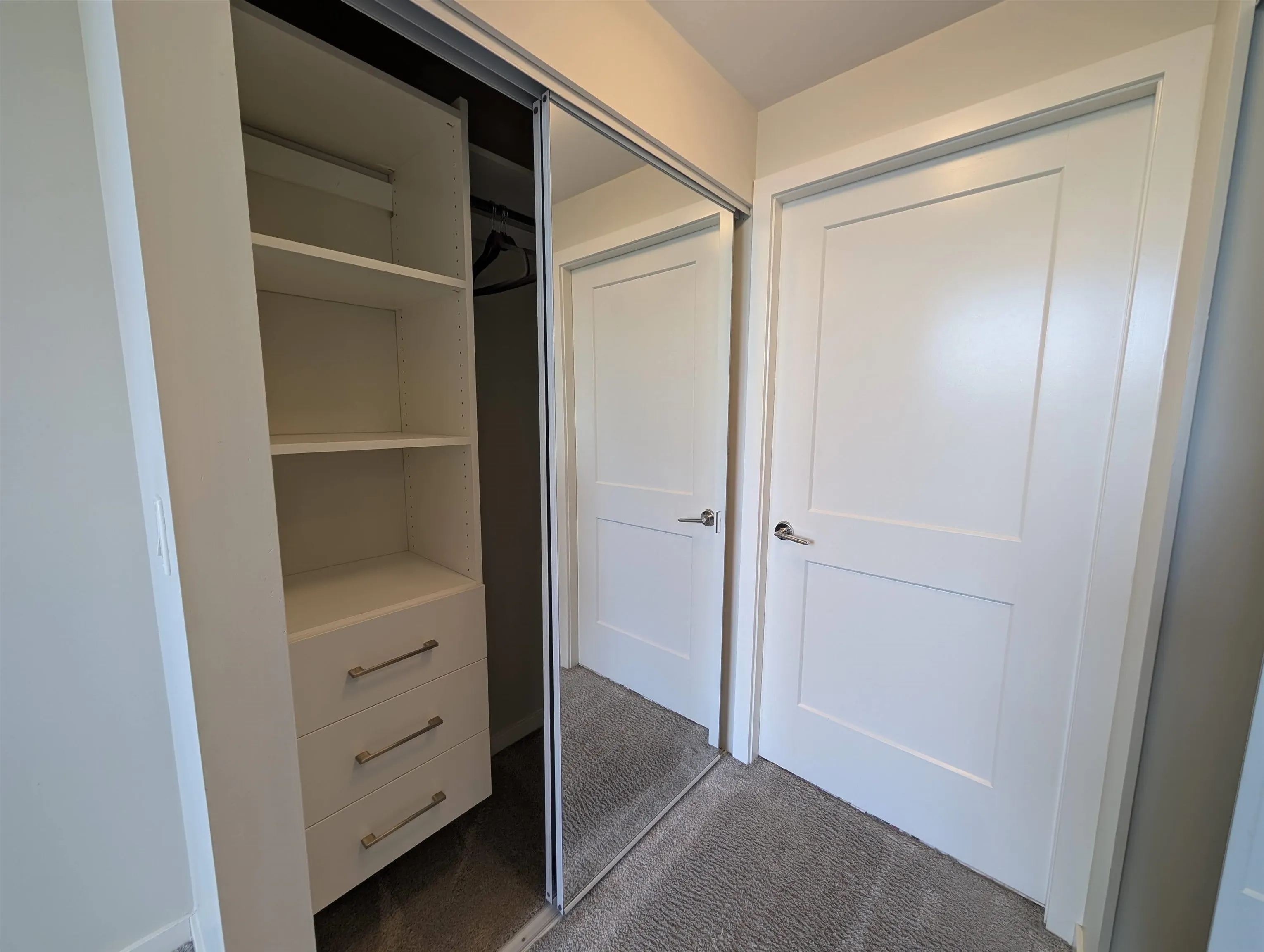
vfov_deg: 94.6
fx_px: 439
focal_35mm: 12
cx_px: 632
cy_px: 476
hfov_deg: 110.5
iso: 65
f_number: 1.7
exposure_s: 1/60
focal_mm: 2.02
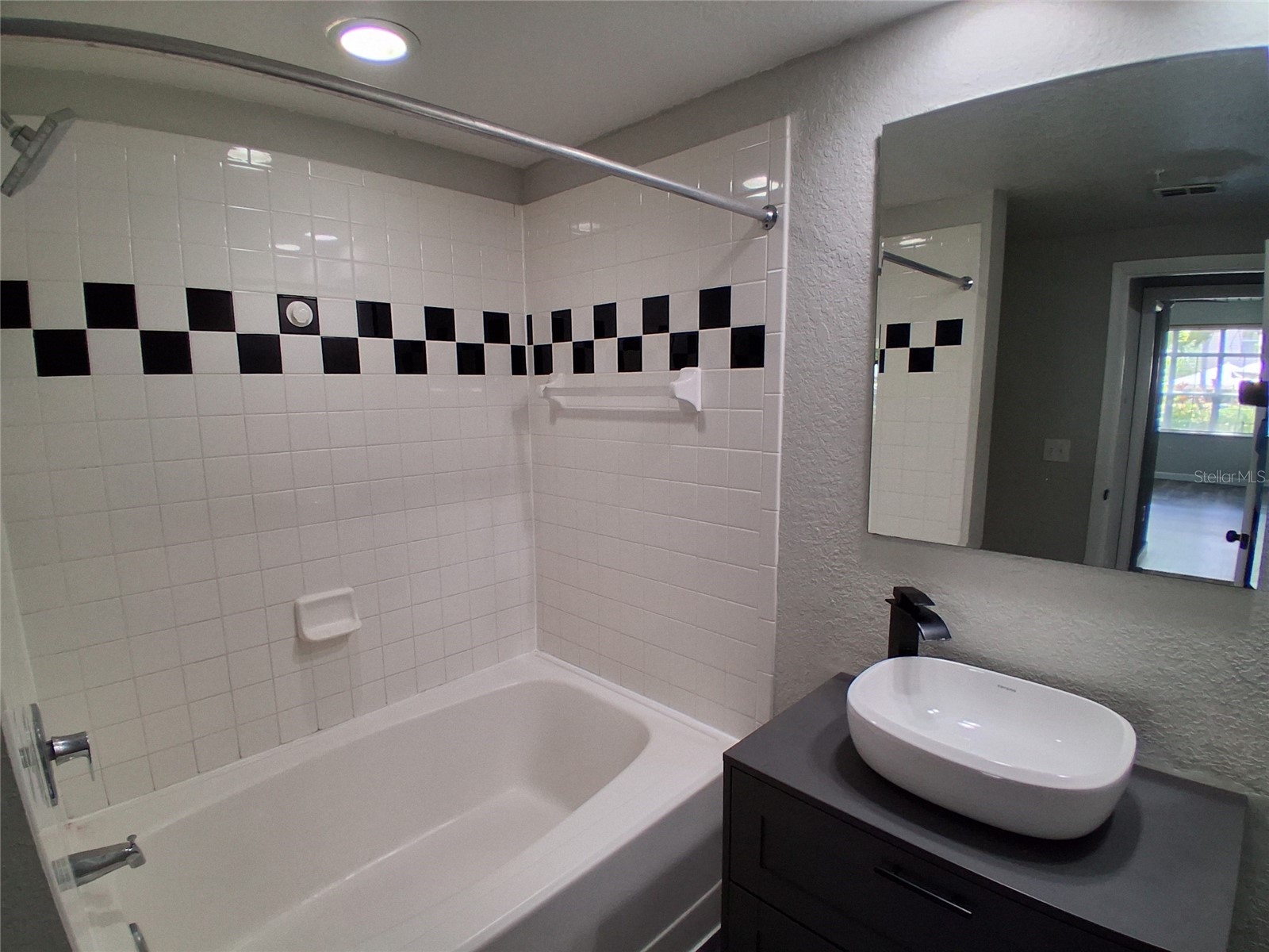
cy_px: 476
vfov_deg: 74.7
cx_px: 634
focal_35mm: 17
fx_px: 623
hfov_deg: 91.0
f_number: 2.2
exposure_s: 1/60
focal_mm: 1.4
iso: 125
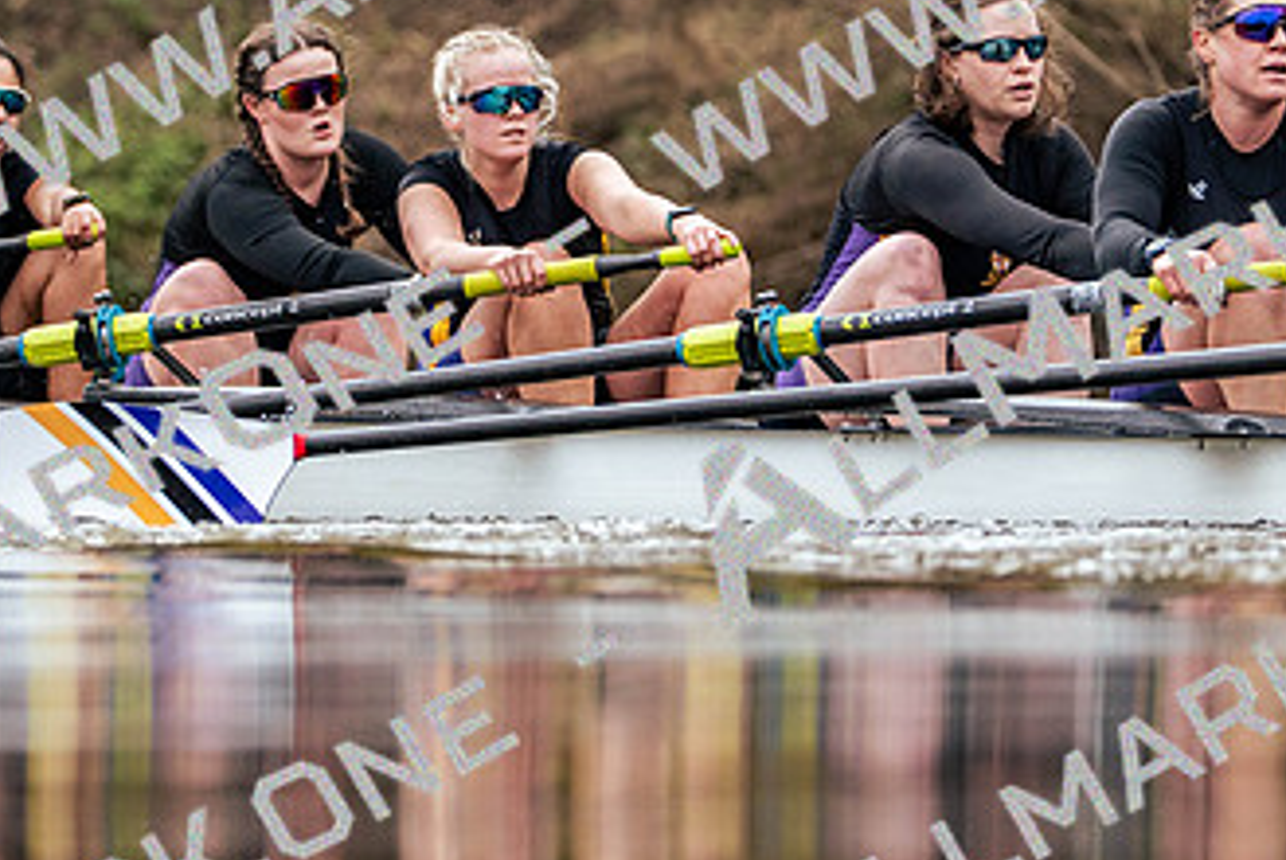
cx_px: 367
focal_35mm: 643
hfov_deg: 3.2
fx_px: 22989
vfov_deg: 2.1
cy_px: 256
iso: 2000
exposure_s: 1/2000
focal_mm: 365
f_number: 6.3
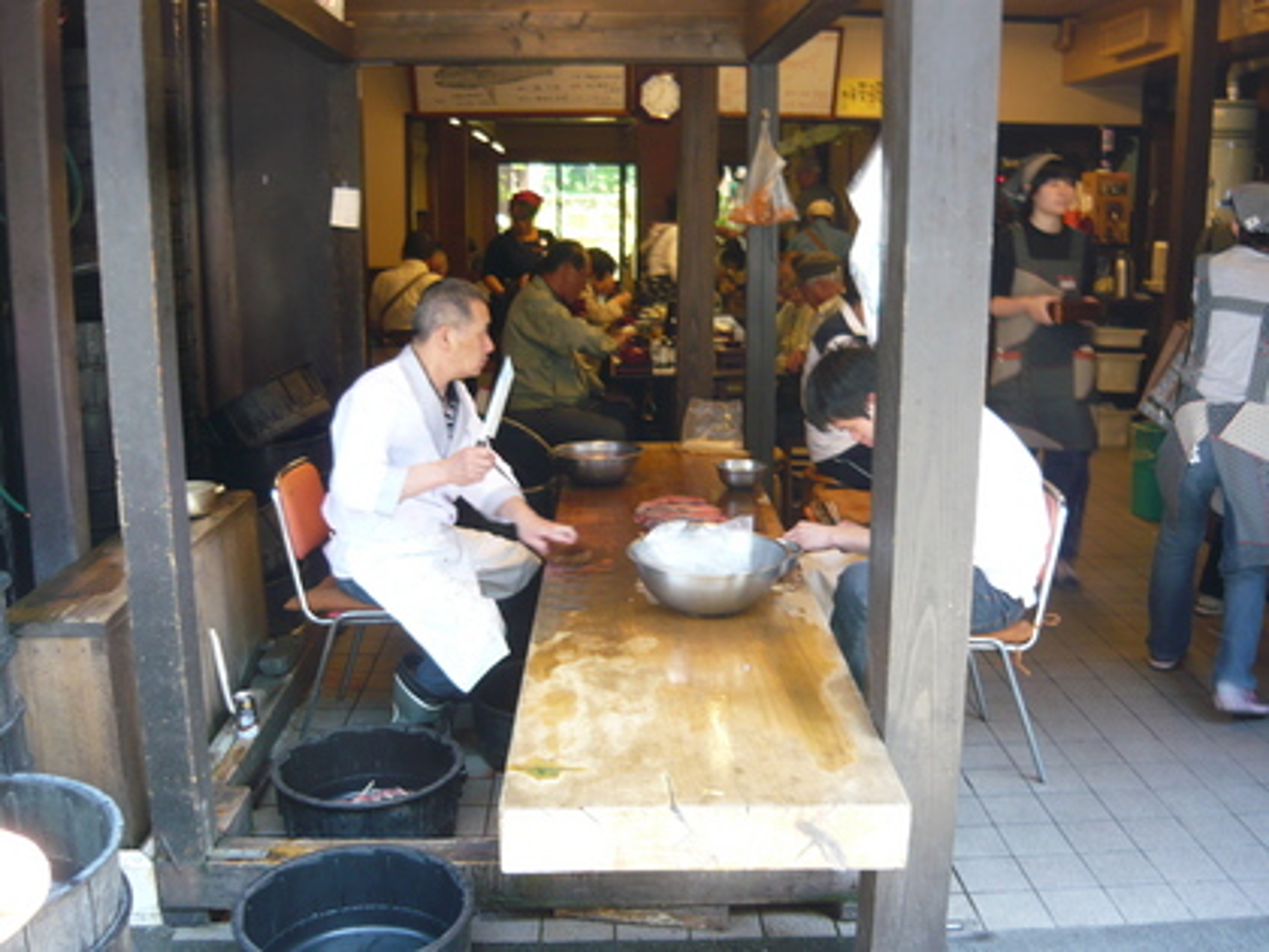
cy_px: 476
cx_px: 634
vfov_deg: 42.9
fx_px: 1210
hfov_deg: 55.4
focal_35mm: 33
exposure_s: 1/30
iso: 125
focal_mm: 5.5
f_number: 2.8
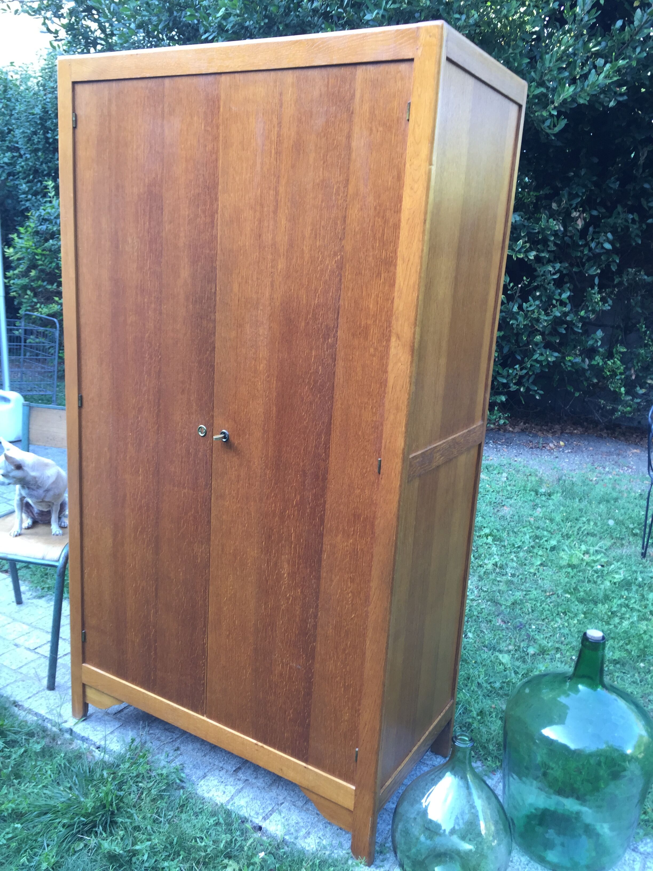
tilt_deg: -13.9
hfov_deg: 48.2
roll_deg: -3.6
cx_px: 326
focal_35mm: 29
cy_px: 436
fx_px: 729
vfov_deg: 61.7
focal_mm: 4.15
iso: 40
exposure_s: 1/50
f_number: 2.2
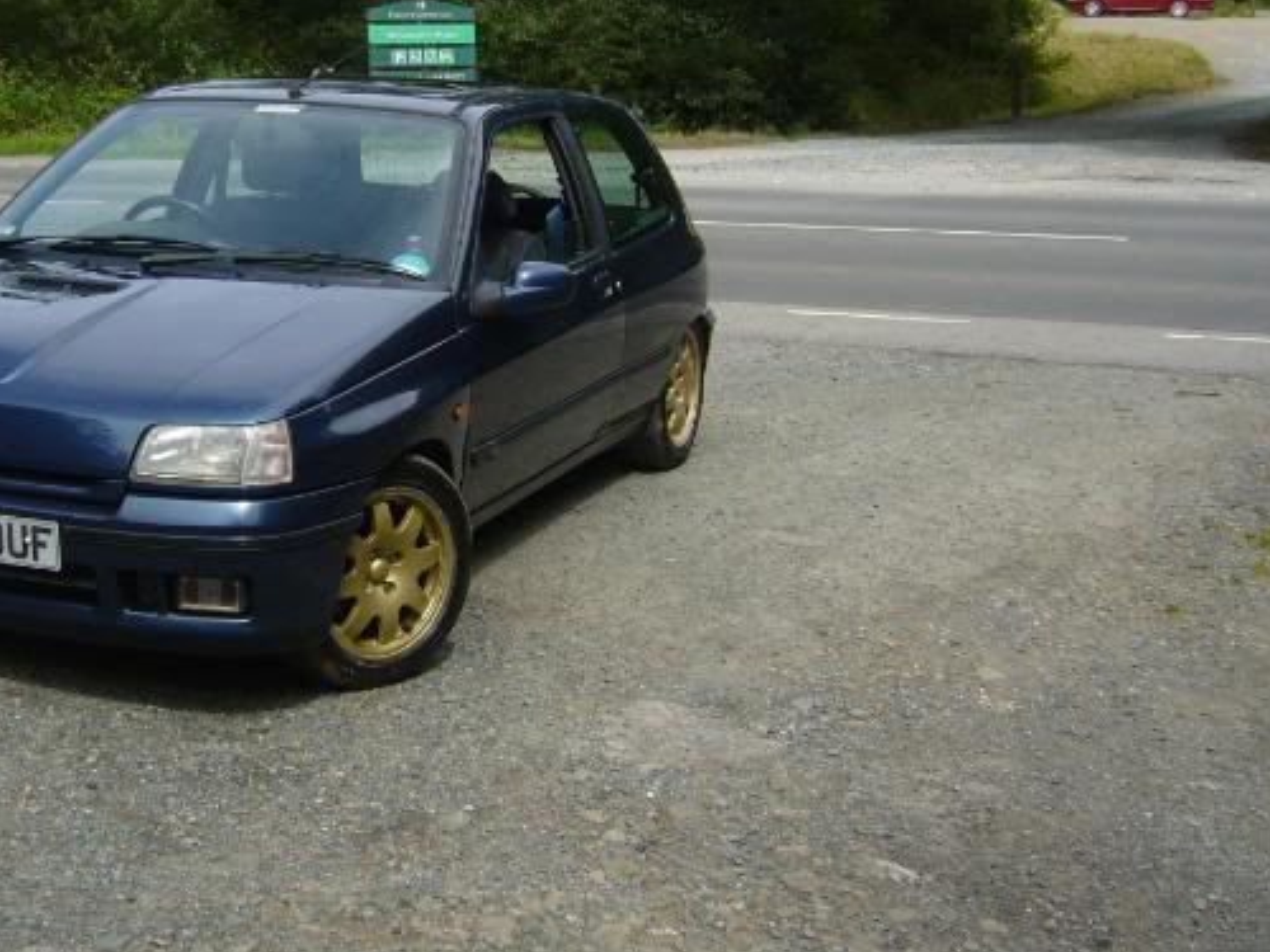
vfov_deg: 26.0
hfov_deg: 33.8
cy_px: 353
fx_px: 2055
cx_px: 361
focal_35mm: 56
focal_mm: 5.8
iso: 100
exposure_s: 1/320
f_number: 5.6
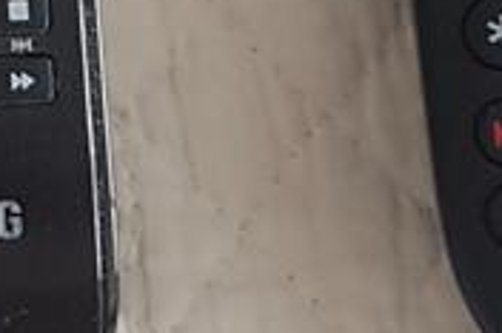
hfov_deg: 10.3
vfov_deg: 6.8
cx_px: -131
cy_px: -293
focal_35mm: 197
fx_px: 2744
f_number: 1.7
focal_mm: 4.2
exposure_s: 1/24
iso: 160
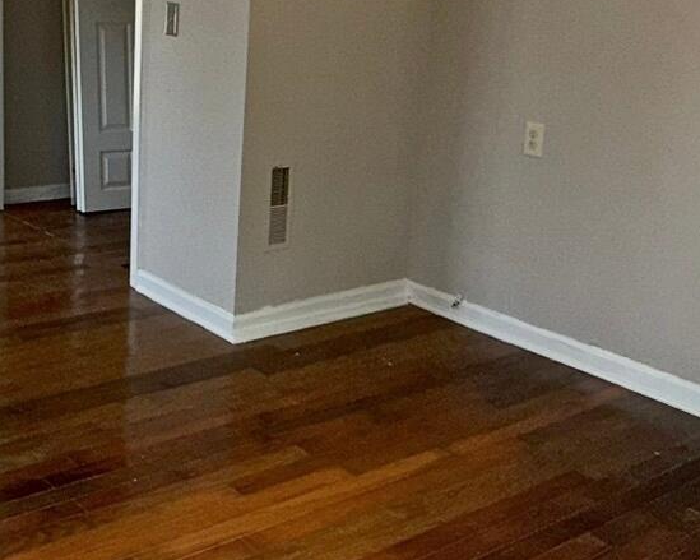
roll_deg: -2.5
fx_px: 1056
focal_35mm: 51
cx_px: 223
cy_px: 236
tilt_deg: -13.9
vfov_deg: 29.6
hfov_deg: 36.2
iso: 20
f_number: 2.2
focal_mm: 2.22
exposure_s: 1/122
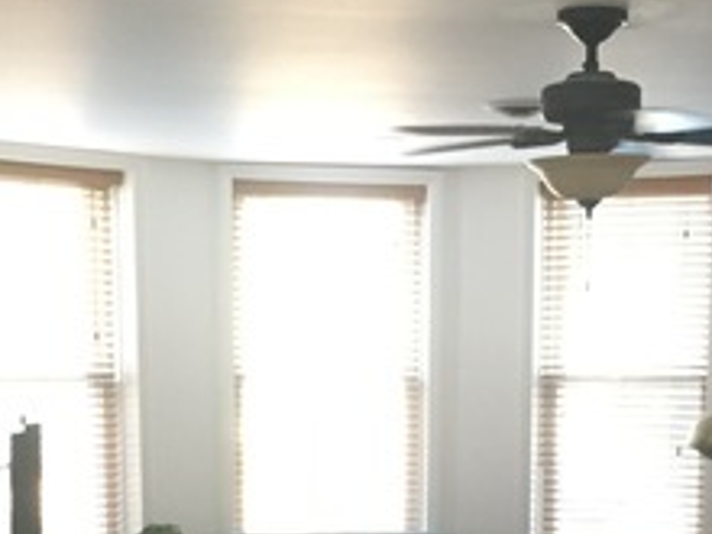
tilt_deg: -9.7
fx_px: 1810
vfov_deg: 16.0
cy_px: 672
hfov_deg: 22.2
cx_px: 392
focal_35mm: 88
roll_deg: -0.1
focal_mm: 4.15
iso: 200
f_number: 2.2
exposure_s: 1/20
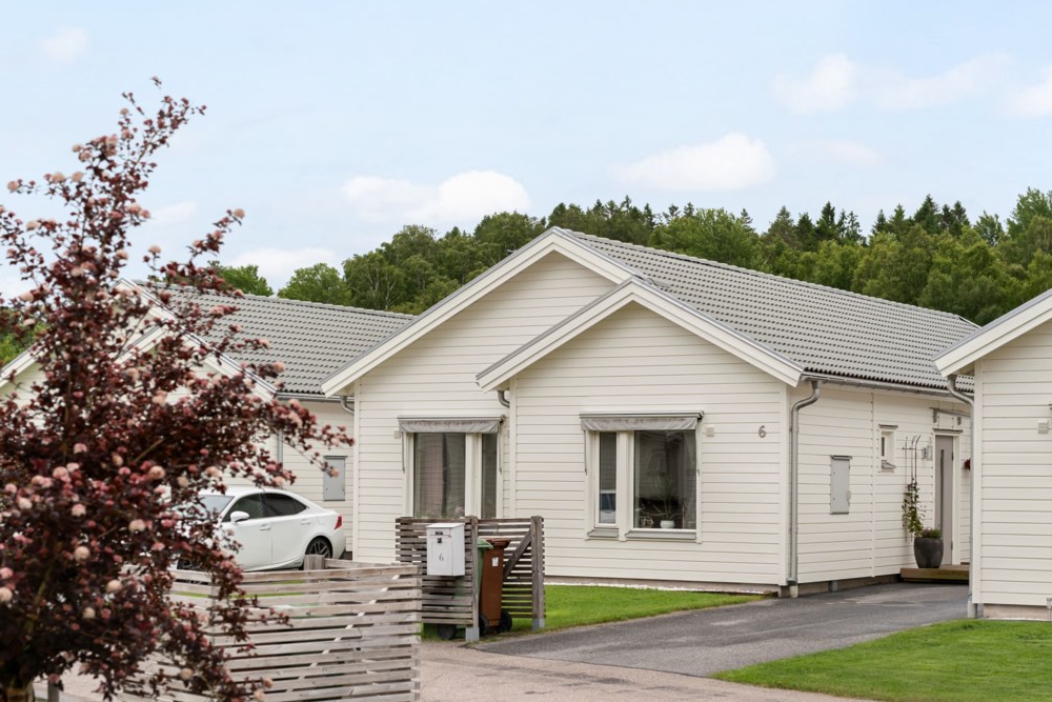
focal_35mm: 64
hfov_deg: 31.4
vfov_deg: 21.2
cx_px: 537
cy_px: 445
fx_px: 1870
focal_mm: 50
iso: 400
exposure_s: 1/1250
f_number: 4
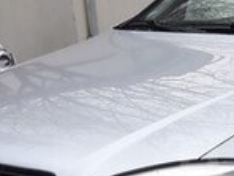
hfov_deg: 14.9
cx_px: 329
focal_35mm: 125
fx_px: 845
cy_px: 159
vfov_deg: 11.8
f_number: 1.9
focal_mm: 3.7
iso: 40
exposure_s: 1/143
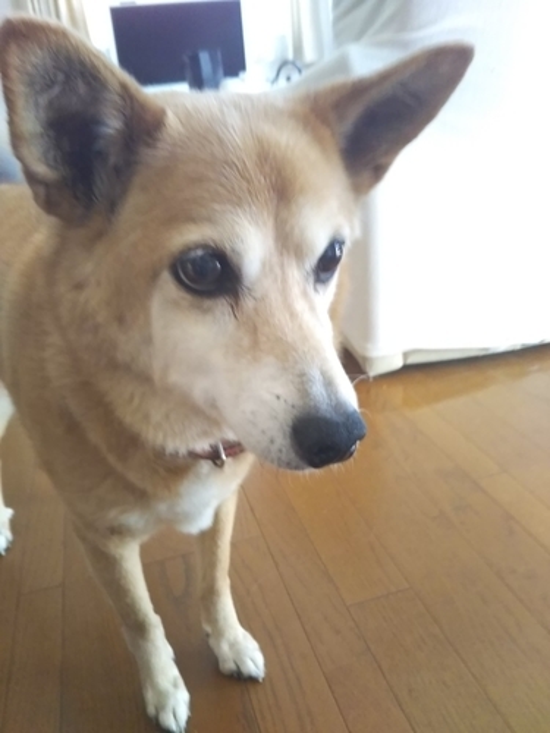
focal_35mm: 30
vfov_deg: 60.0
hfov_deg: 46.8
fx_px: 636
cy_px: 366
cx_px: 275
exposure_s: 1/30
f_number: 2.2
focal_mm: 4
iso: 400
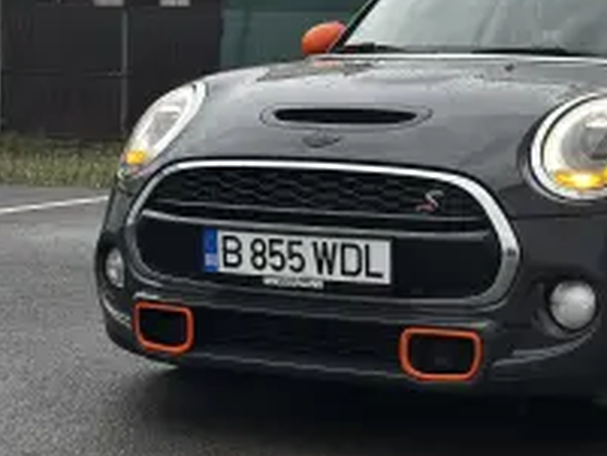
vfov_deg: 17.1
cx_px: 519
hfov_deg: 22.3
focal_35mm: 86
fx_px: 1509
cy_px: 124
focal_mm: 6.86
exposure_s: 1/310
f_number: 1.78
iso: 64
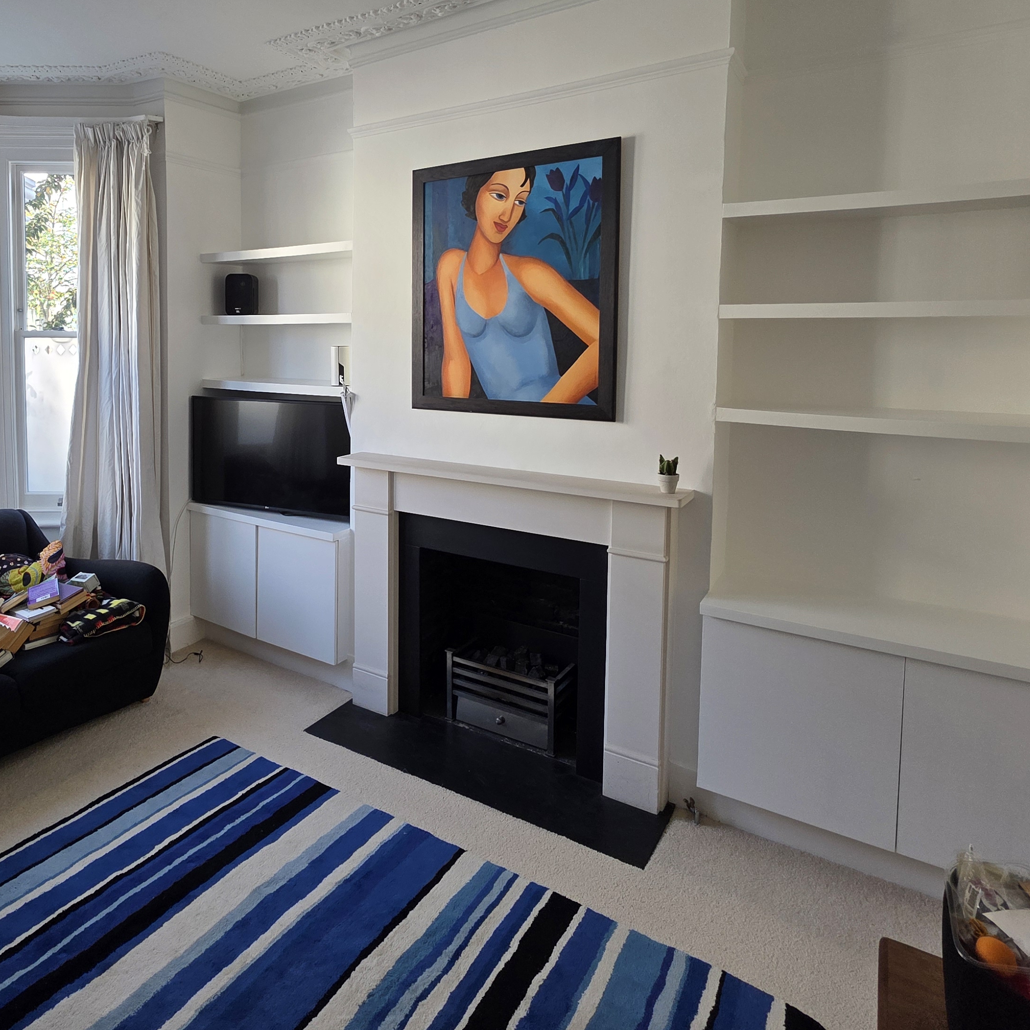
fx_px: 707
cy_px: 383
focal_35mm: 21
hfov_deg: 70.0
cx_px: 341
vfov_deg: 70.9
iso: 64
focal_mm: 2.2
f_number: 1.9
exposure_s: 1/100
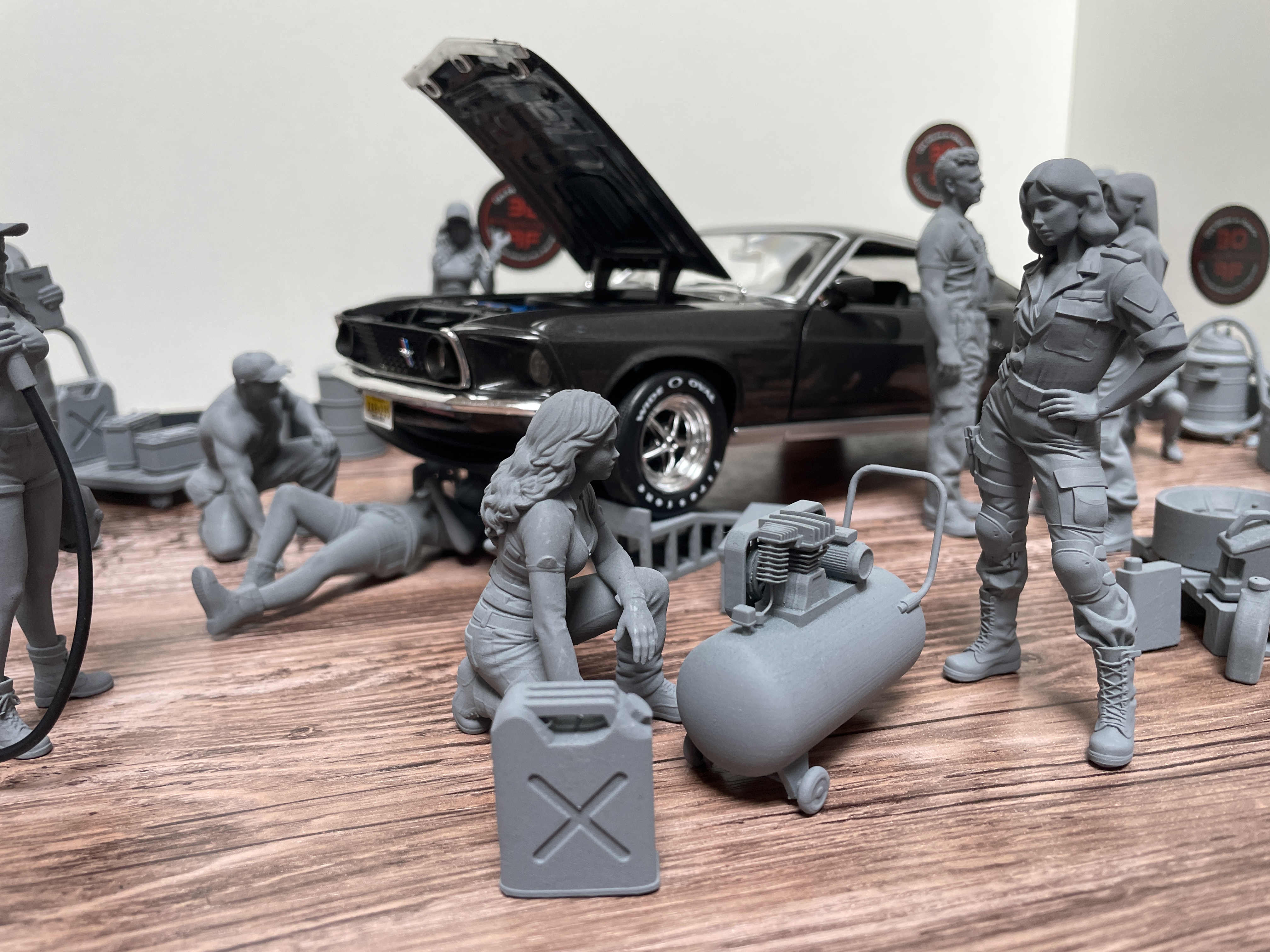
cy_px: 476
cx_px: 635
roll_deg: +2.3
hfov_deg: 67.3
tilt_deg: -15.0
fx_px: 954
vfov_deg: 53.1
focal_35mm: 26
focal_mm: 4.2
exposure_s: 1/100
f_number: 1.6
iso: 100
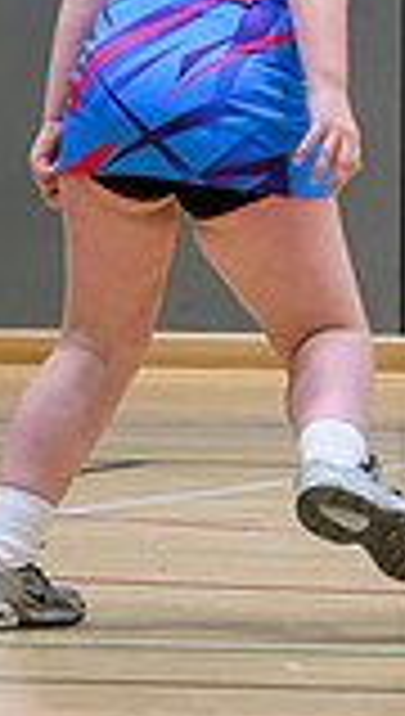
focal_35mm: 958
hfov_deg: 1.3
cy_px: 51
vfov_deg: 2.3
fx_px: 18203
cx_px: 715
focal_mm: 190
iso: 3200
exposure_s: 1/1600
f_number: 3.2
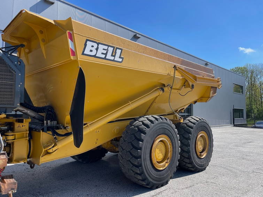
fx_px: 198
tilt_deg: +2.9
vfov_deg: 53.1
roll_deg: -0.1
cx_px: 132
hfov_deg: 67.3
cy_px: 98
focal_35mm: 26
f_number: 1.6
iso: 32
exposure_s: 1/2247
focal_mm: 5.1
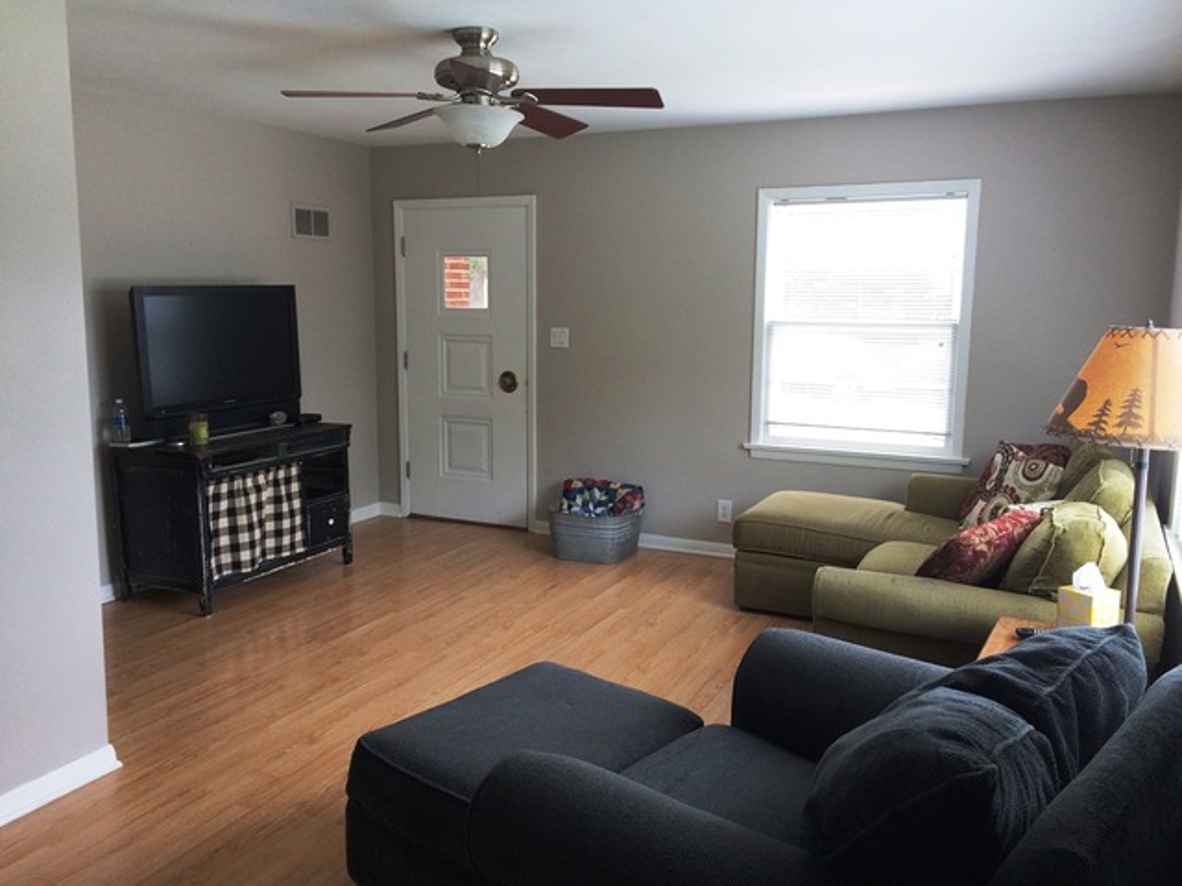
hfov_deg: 61.7
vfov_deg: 48.2
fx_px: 990
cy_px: 443
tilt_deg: -9.3
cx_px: 591
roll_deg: +0.7
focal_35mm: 29
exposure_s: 1/120
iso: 64
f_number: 2.2
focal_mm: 4.15
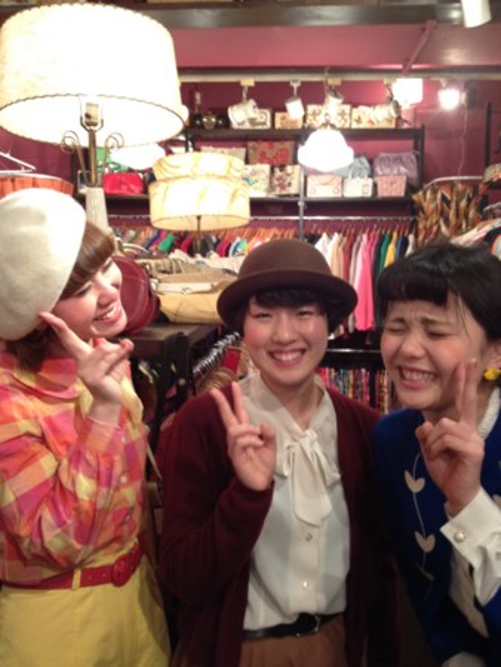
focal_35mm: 35
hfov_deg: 40.7
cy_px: 334
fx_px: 675
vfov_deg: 52.6
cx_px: 250
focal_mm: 4.28
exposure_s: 1/20
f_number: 2.4
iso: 160
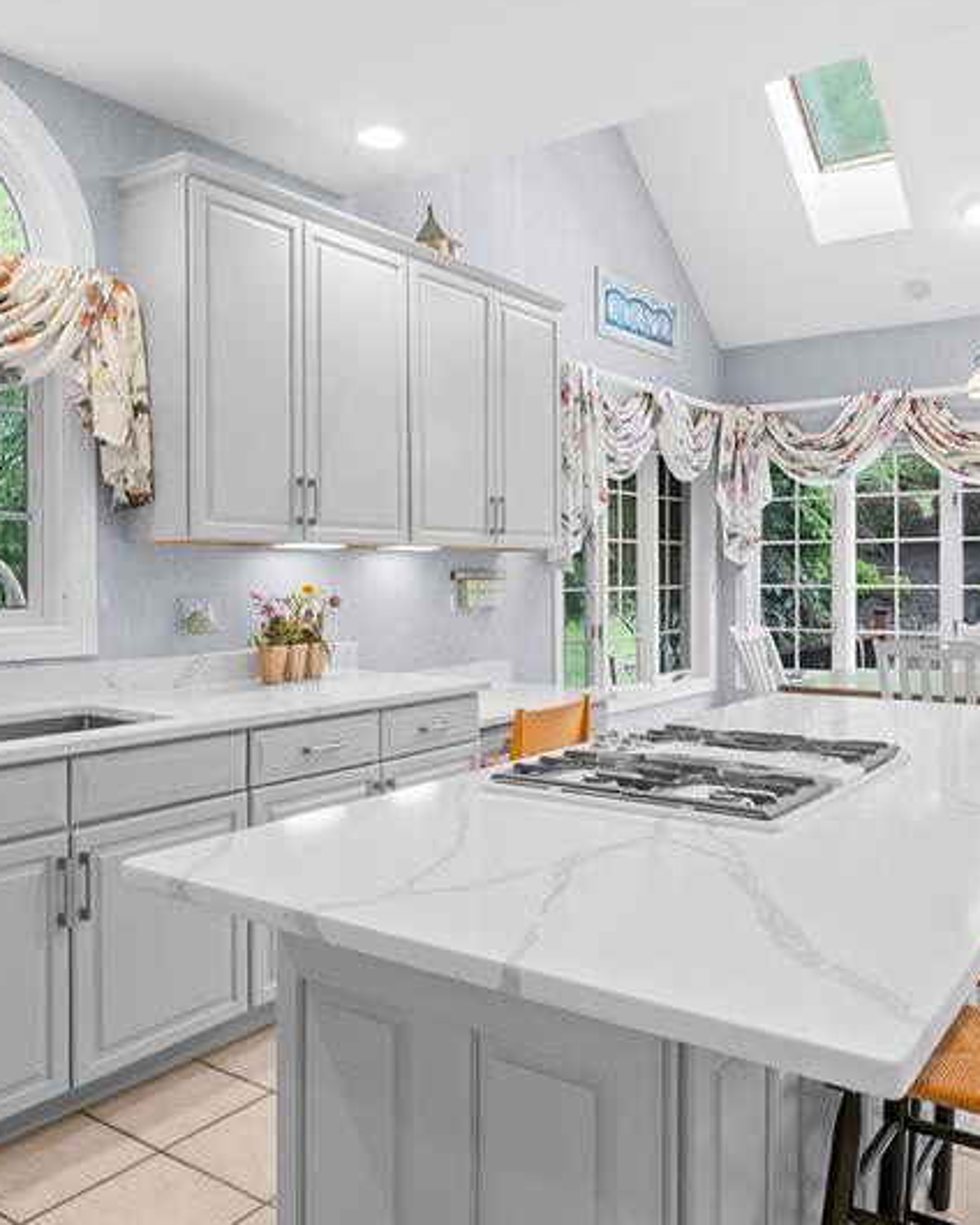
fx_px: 1051
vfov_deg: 60.4
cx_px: 488
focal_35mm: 29
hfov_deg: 50.0
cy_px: 573
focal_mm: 16
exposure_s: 1/2
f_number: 8
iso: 100
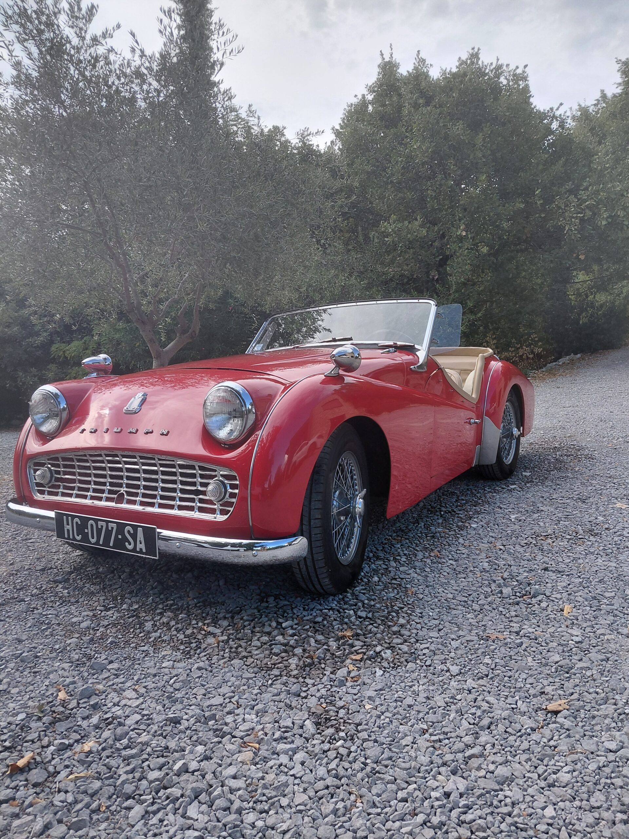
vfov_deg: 69.4
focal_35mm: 25
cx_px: 314
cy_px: 420
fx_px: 606
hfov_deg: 54.9
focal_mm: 4.69
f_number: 1.8
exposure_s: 1/639
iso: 50
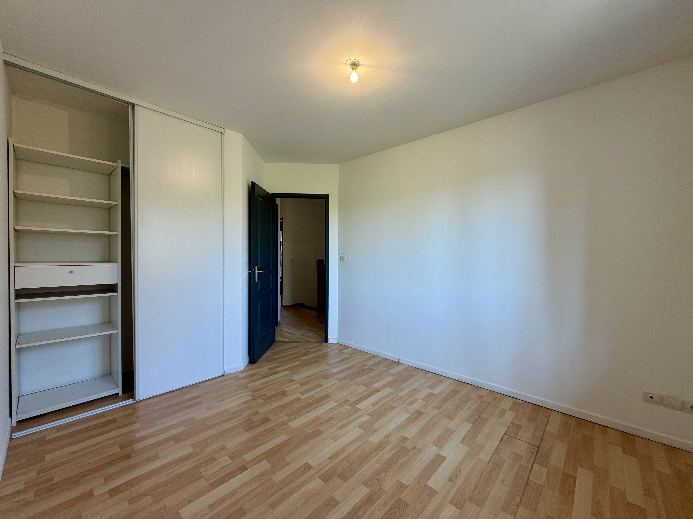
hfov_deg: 102.1
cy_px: 260
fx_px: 280
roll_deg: -0.5
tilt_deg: -1.2
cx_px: 346
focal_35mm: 14
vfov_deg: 85.7
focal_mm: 2.22
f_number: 2.2
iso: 100
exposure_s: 1/100
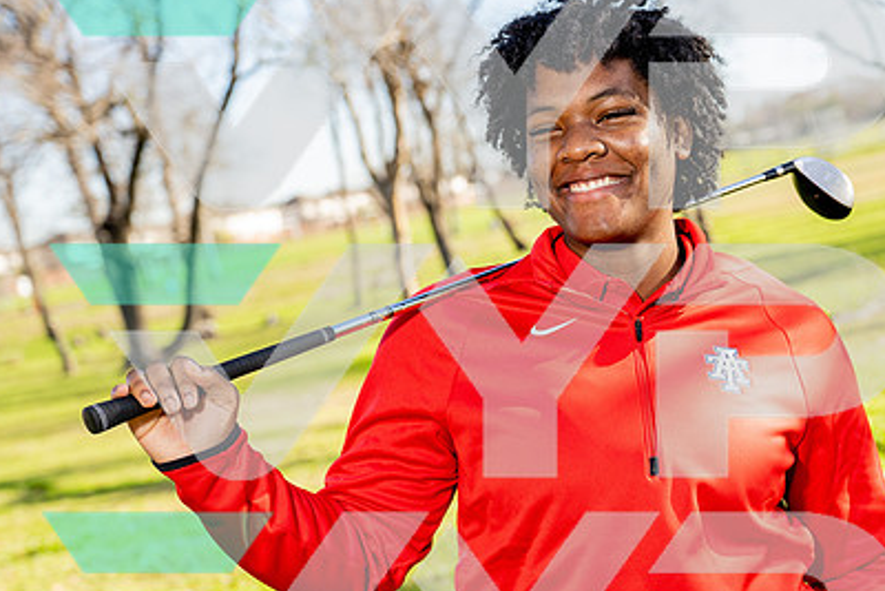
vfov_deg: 18.4
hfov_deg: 27.1
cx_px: 613
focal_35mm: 74
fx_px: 1820
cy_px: 362
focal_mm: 51
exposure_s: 1/250
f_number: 4
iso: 100
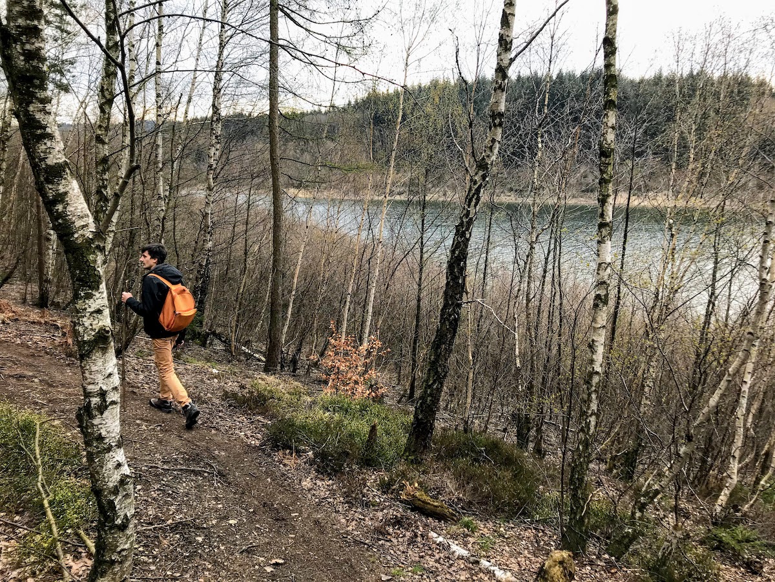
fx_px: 627
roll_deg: -0.6
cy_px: 291
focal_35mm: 28
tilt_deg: -8.8
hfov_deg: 63.4
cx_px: 388
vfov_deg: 49.7
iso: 20
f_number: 1.8
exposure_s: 1/392
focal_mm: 3.99
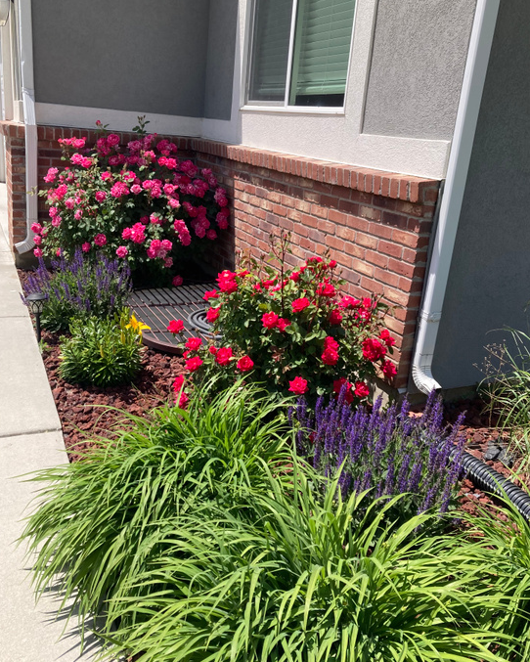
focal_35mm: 31
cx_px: 259
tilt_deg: -16.8
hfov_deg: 47.1
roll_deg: -5.4
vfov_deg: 57.1
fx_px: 608
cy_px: 318
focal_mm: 3.99
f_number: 1.8
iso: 20
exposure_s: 1/1372
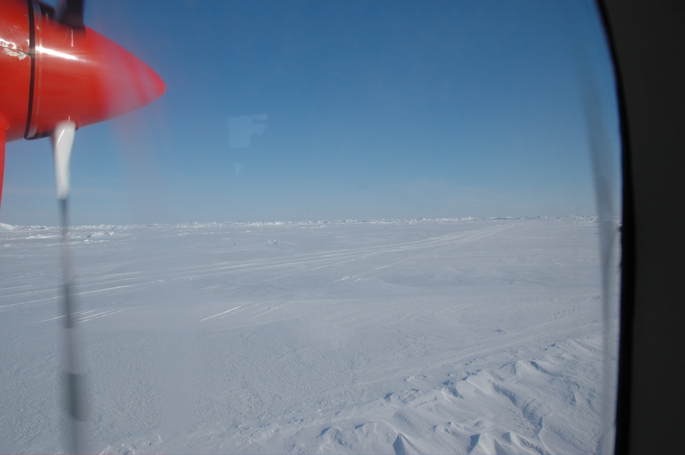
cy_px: 228
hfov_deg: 67.4
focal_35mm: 27
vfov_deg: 47.8
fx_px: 513
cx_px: 342
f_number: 11
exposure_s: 1/500
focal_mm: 18
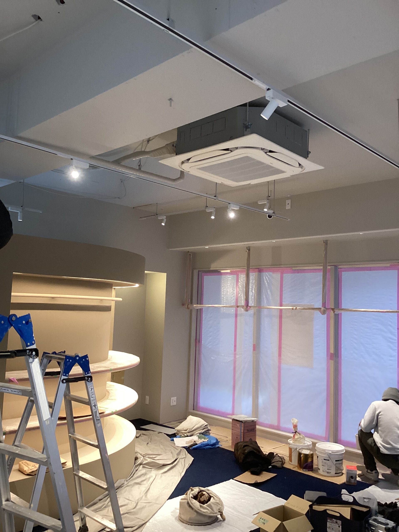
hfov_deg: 45.4
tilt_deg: +3.8
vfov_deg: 58.4
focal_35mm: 31
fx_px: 476
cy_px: 266
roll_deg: -2.9
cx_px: 200
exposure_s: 1/50
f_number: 2.4
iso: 160
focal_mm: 3.3
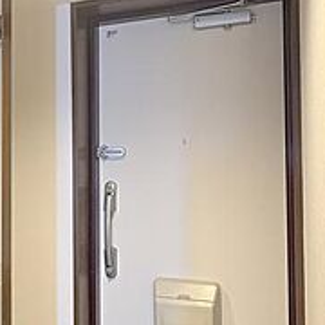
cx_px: 78
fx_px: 436
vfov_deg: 40.9
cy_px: 162
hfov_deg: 39.7
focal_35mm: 41
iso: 320
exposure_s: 1/50
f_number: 2.2
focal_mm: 2.22
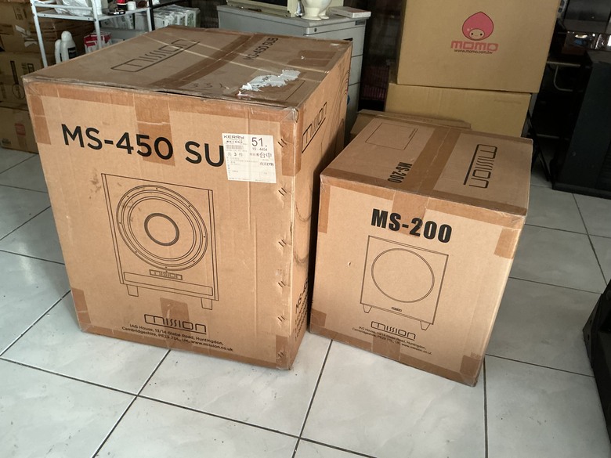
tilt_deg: -30.4
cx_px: 306
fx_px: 512
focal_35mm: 29
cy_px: 229
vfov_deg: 48.2
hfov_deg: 61.7
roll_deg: -1.4
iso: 250
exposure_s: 1/40
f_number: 1.8
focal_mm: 3
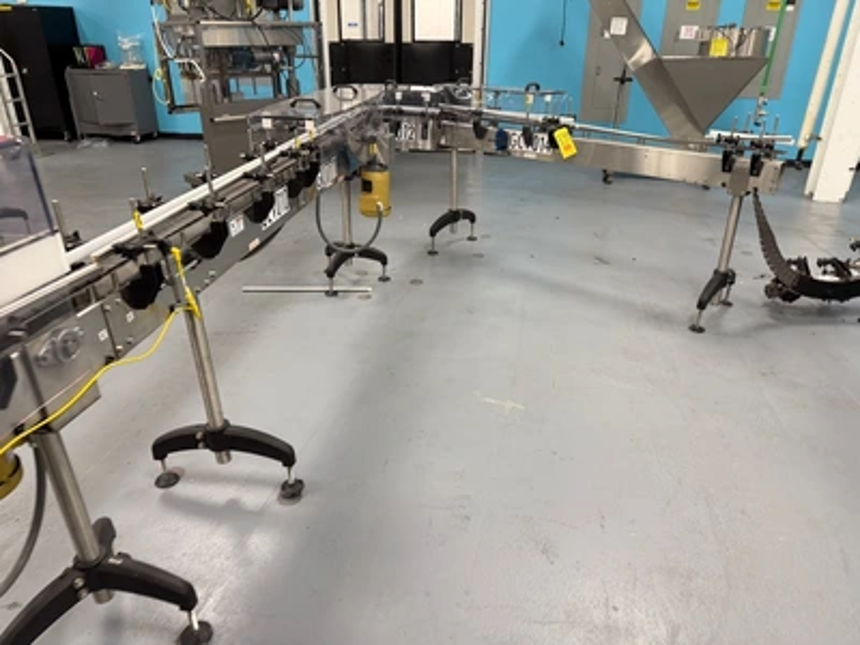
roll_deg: +0.9
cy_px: 322
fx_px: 596
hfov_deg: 71.6
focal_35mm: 24
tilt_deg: -27.6
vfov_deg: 56.8
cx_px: 430
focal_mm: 6.76
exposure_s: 1/60
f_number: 1.78
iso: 160
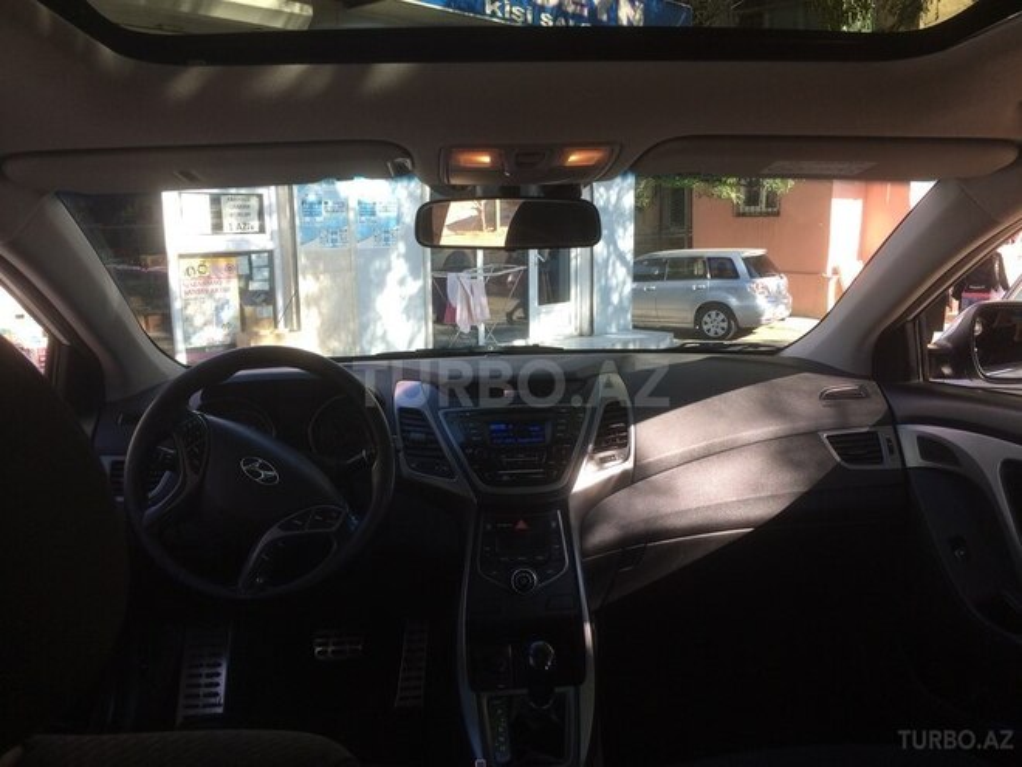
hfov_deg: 61.7
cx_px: 511
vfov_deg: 48.2
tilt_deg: -11.3
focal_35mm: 29
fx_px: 856
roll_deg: +0.5
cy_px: 384
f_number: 2.2
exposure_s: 1/167
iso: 32
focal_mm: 4.15
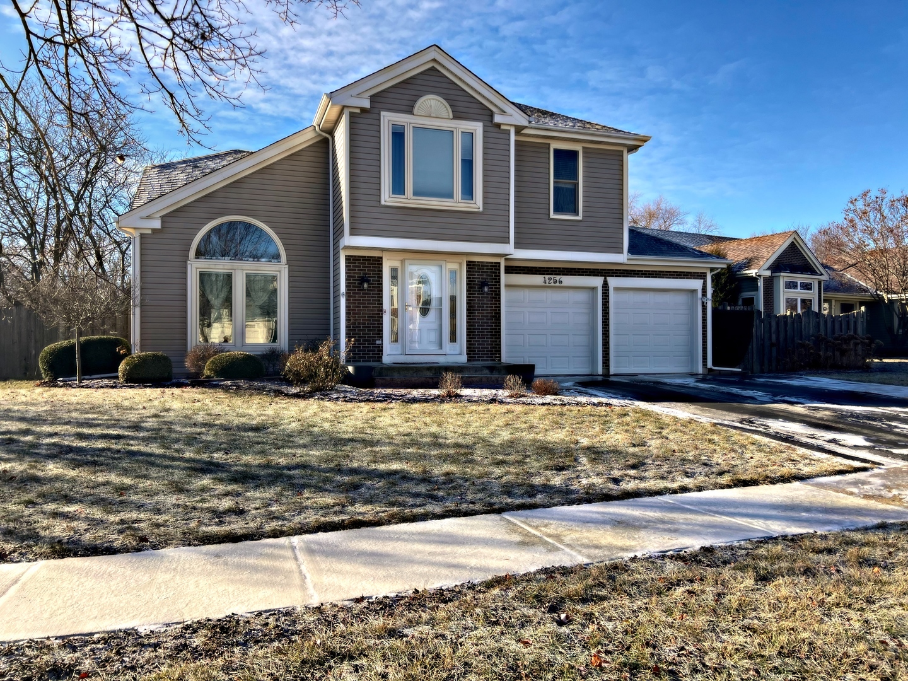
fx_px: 682
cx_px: 454
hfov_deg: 67.3
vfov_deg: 53.1
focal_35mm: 26
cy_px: 340
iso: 50
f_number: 1.5
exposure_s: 1/2353
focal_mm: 5.7
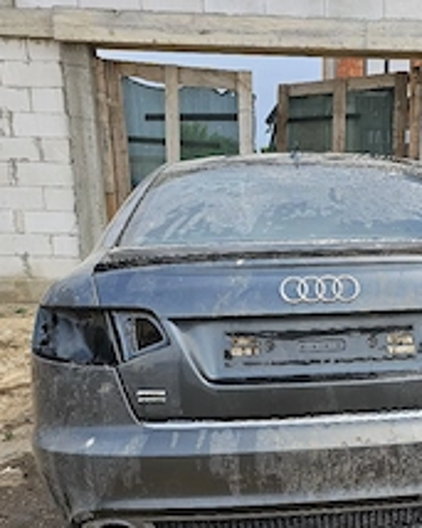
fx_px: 656
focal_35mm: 42
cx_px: 345
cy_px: 373
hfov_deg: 34.4
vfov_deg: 42.9
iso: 20
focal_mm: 6.3
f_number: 1.7
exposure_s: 1/455
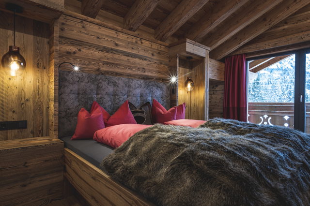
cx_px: 155
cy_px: 103
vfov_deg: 61.9
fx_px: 172
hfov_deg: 84.0
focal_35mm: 20
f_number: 9
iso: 125
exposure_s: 1/2.5
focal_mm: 20
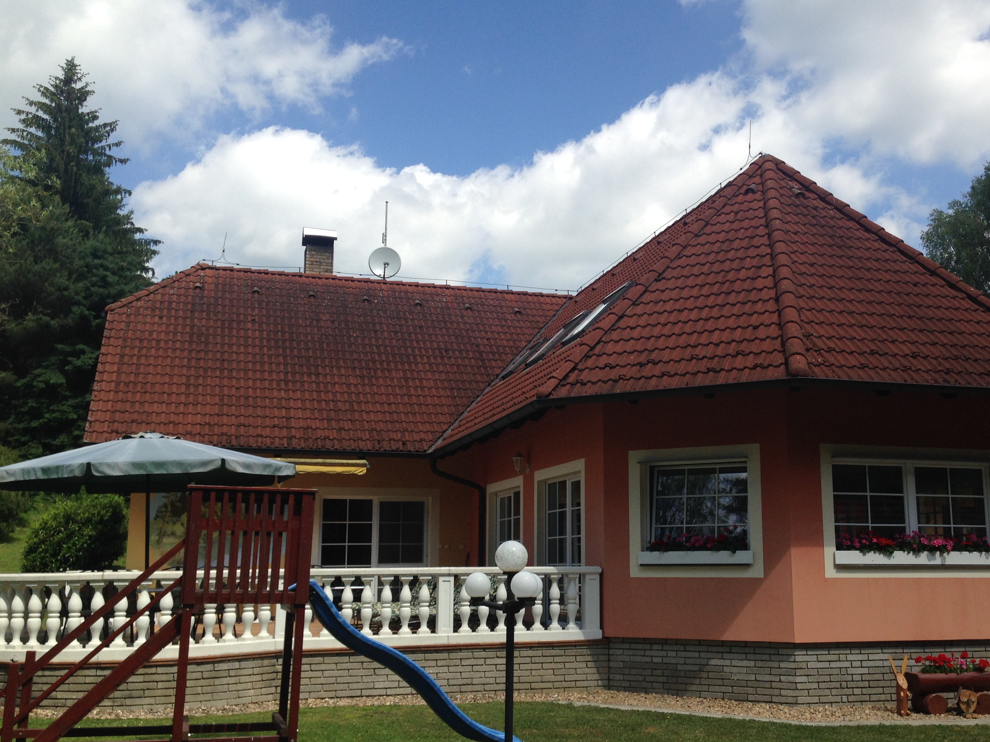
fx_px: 1144
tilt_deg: +8.7
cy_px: 390
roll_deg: +1.2
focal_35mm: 40
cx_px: 573
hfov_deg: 46.6
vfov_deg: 36.0
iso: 50
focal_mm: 4.12
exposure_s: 1/1748
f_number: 2.4
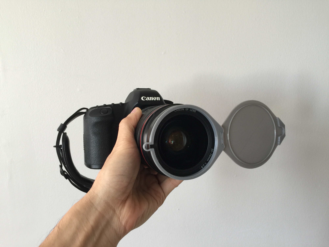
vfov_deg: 48.2
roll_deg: +1.7
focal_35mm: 29
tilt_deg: -6.3
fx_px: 276
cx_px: 164
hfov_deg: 61.7
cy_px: 124
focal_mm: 4.15
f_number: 2.2
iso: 32
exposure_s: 1/15
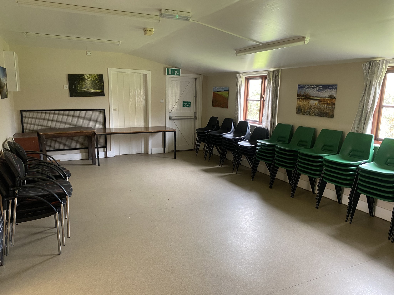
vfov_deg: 53.1
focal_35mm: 26
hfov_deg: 67.3
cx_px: 197
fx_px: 296
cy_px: 148
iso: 200
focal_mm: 4.25
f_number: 1.8
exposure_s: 1/50
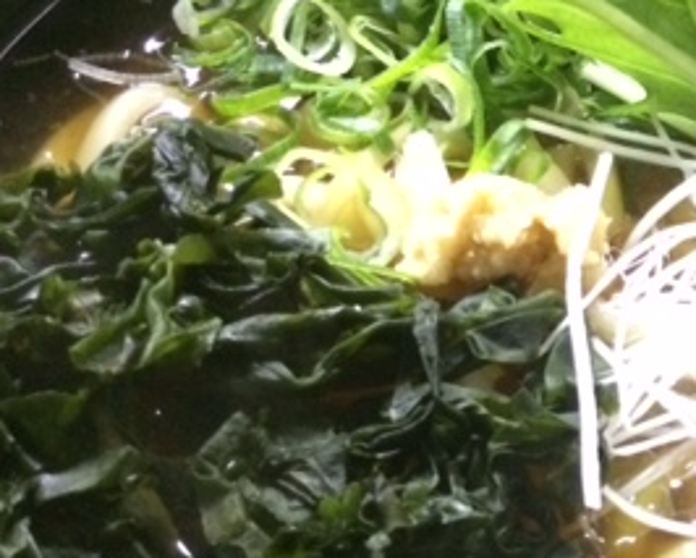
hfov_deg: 25.5
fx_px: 1401
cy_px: 194
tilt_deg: -50.8
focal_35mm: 68
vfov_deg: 22.4
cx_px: 795
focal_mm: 4.15
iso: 500
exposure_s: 1/15
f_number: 2.2
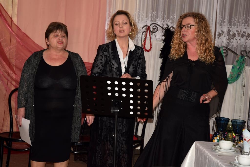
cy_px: 84
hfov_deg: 24.6
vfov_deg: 16.6
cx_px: 125
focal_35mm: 82
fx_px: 573
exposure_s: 1/60
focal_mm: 55
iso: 200
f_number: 4.5
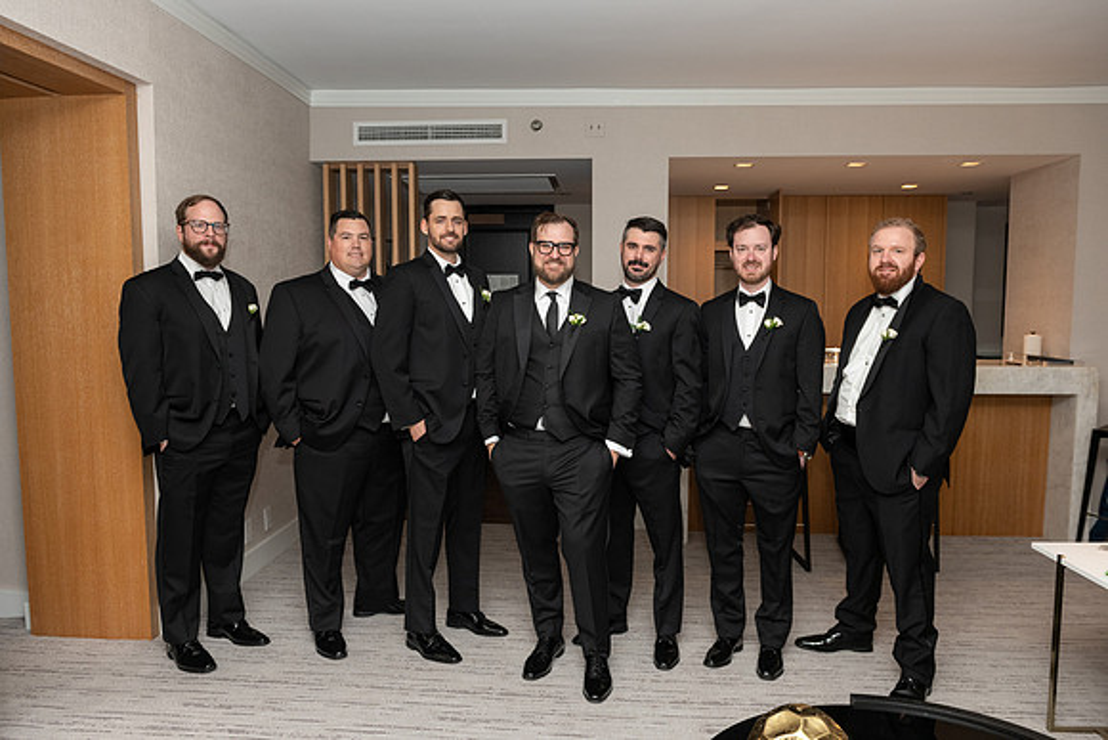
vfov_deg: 48.0
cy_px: 370
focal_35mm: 27
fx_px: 831
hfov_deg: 67.4
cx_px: 554
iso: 1250
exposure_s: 1/200
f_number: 4.5
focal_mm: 27
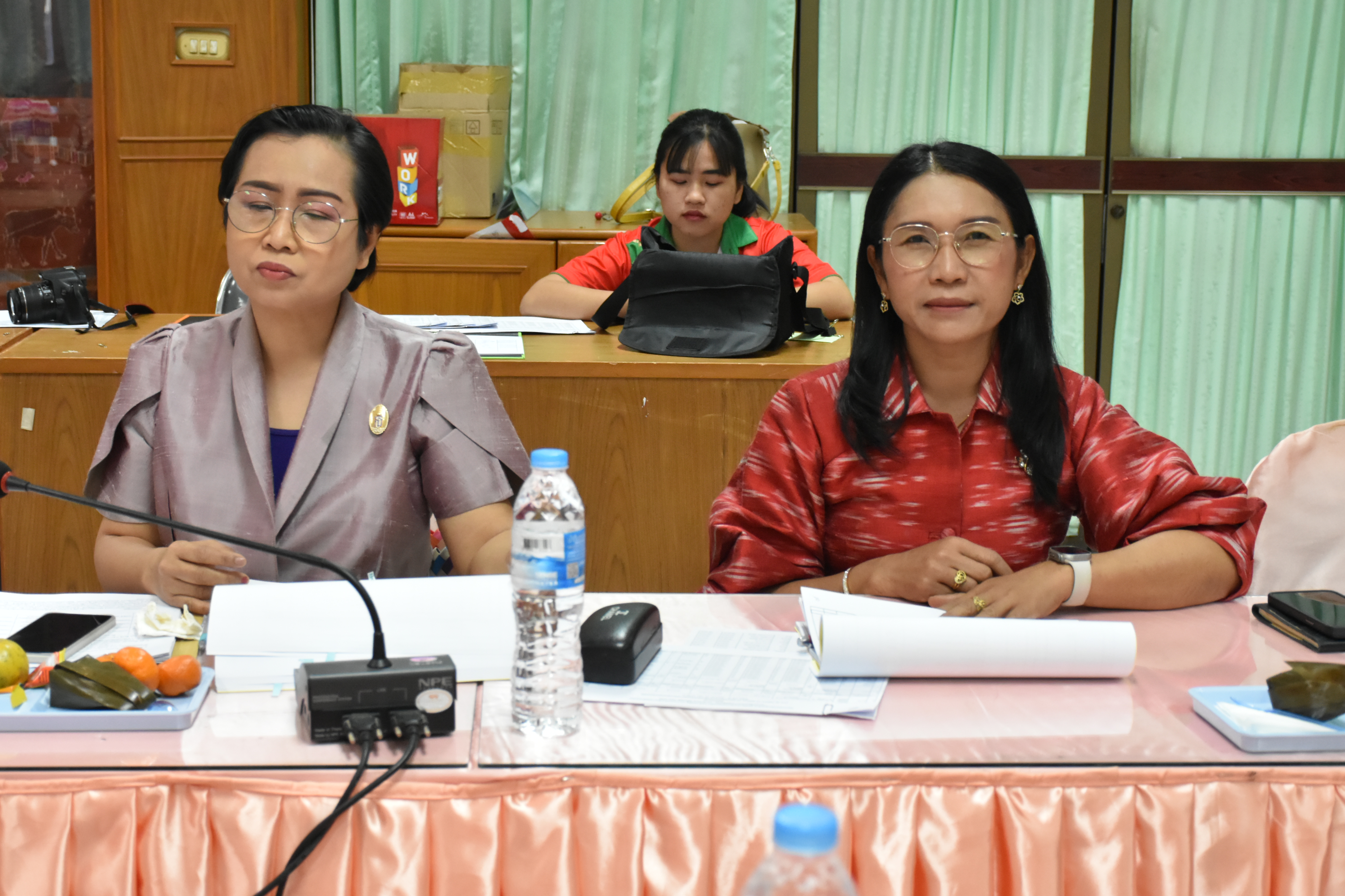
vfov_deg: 22.6
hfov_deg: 33.4
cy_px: 448
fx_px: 2241
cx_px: 672
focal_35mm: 60
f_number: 5.6
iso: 3200
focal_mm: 40
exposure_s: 1/125
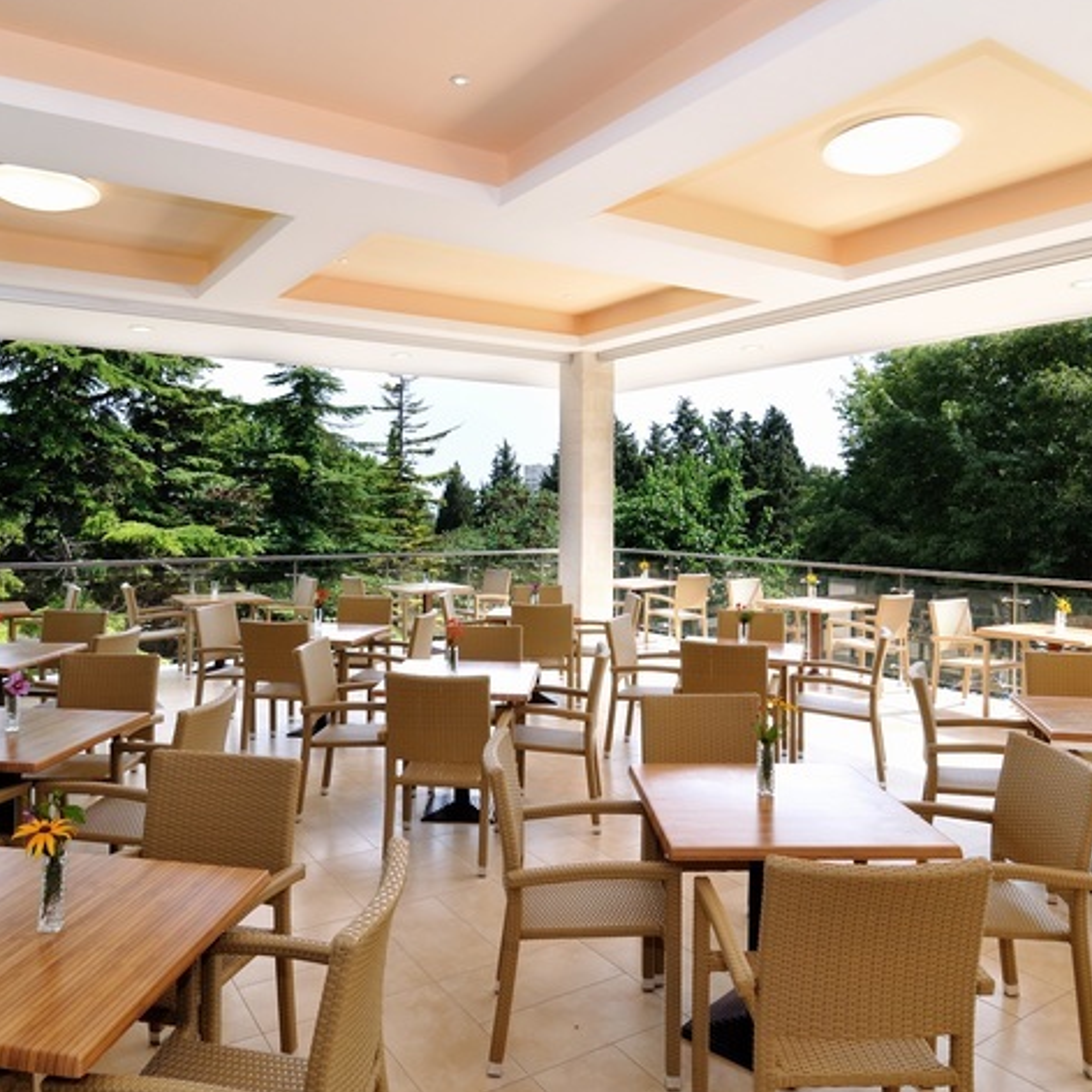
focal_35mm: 24
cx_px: 516
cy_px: 506
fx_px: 847
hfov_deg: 65.6
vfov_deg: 65.6
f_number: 9
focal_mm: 11
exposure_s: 1/200
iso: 200
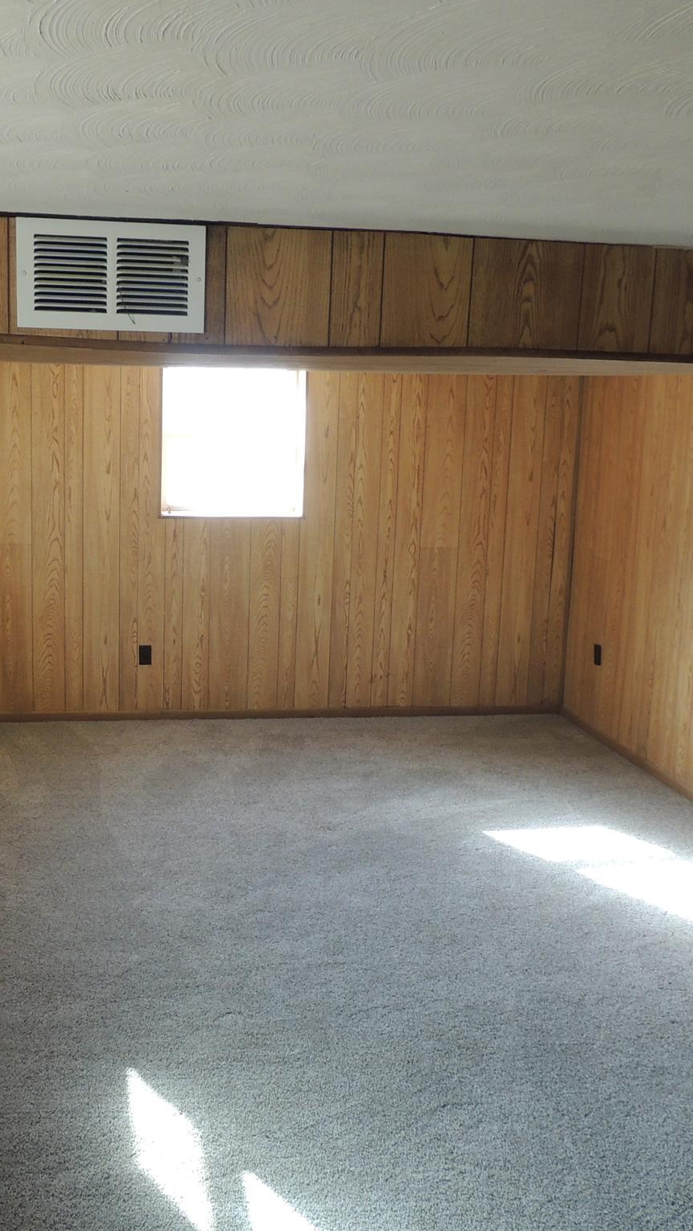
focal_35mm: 35
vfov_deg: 56.6
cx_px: 257
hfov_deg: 33.6
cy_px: 615
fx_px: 1143
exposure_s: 1/30
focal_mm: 4.3
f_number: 3
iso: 200
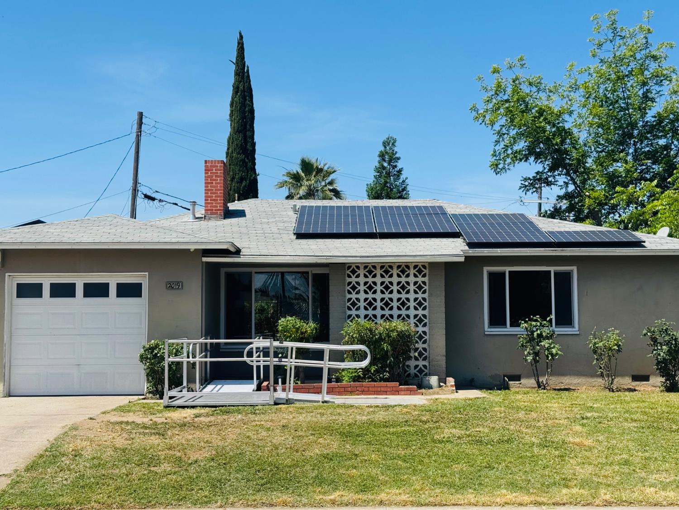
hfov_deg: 39.7
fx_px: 942
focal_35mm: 48
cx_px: 340
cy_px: 255
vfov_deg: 30.3
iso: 64
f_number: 1.78
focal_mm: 6.76
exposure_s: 1/4975
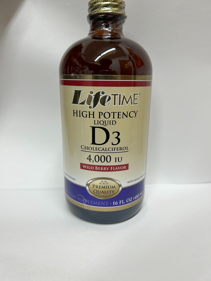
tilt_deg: -13.9
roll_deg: +3.4
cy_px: 140
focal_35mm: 26
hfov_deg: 53.1
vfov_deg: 67.3
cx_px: 106
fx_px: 211
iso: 100
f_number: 1.5
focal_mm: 5.7
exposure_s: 1/120
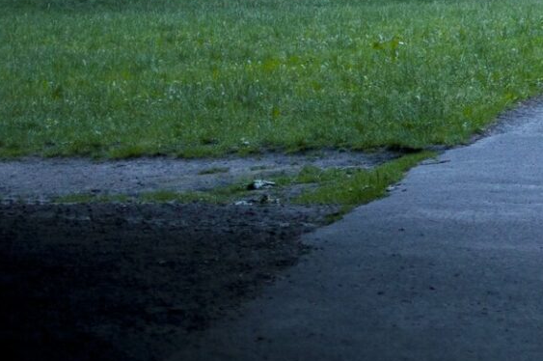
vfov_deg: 7.1
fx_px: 2875
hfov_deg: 10.3
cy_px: -20
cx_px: 877
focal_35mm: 191
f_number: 2
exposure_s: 1/15
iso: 320
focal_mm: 35
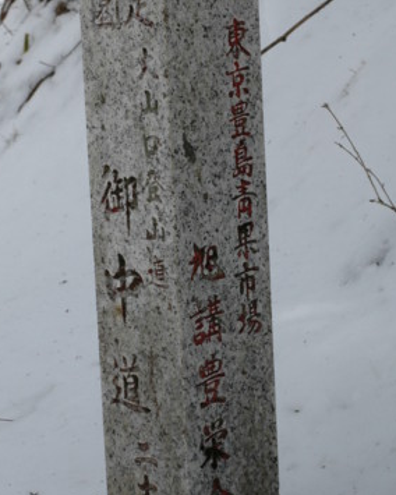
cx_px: 146
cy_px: 238
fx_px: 2300
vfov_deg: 12.3
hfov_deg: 9.8
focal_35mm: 157
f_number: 11
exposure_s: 1/500
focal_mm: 66
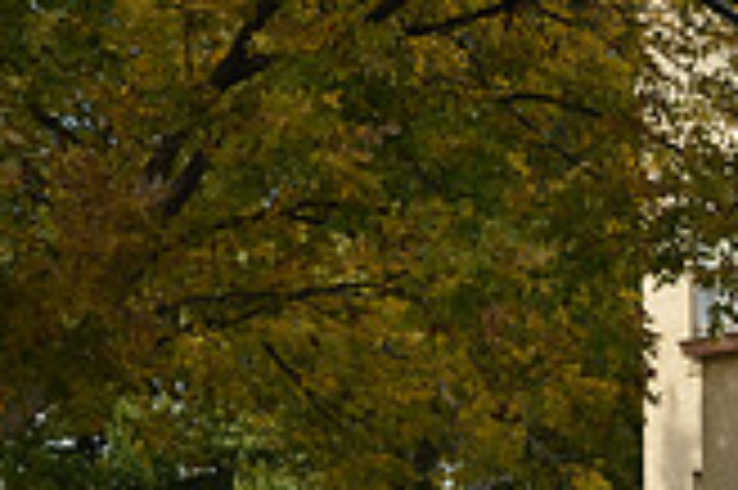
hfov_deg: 13.8
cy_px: 719
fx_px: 2826
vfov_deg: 9.7
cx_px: 1174
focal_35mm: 138
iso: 200
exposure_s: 1/125
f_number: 5.6
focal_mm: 26
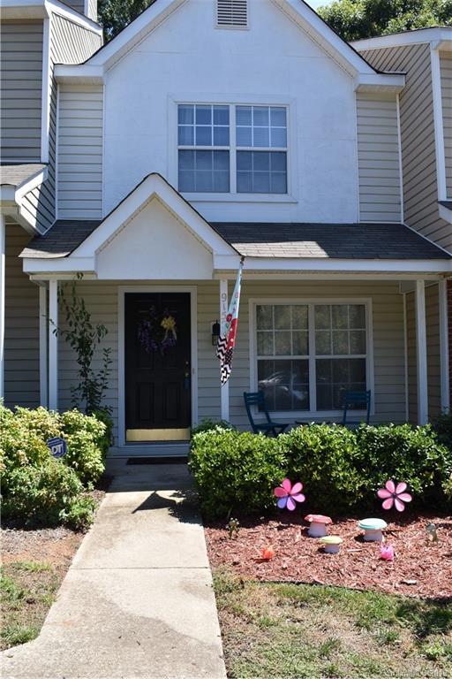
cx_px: 226
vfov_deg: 59.5
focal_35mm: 32
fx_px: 593
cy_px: 340
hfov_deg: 41.7
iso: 100
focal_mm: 21
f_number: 8
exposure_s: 1/200
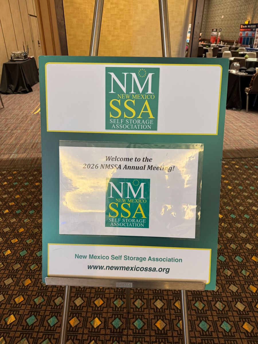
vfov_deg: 71.6
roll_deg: -1.5
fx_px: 239
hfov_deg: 56.8
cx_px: 129
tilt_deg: -30.4
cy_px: 172
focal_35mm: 24
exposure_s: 1/60
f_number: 1.78
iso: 250
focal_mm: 6.76
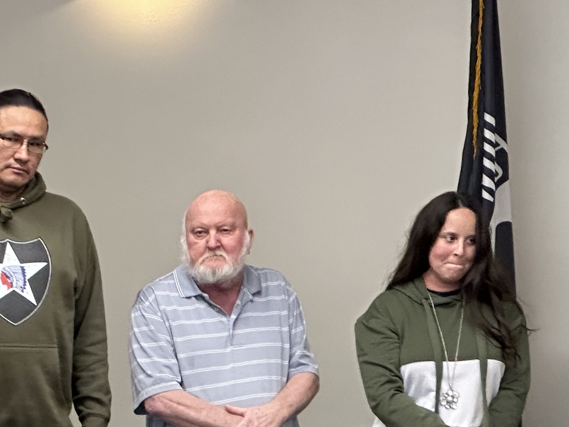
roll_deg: +1.4
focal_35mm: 236
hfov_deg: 8.2
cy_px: 592
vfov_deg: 6.2
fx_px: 3879
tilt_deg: -5.1
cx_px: -230
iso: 200
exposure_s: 1/60
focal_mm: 9
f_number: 2.8
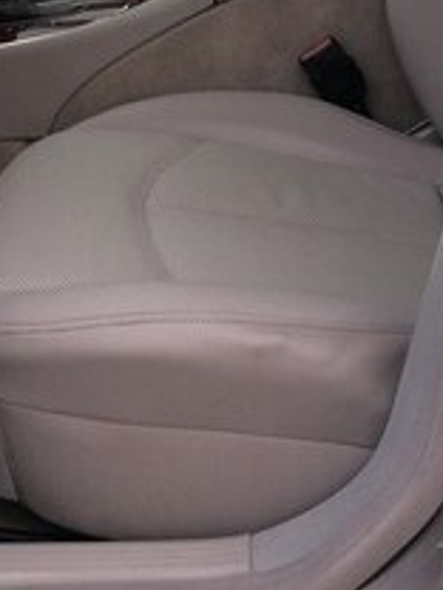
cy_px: -111
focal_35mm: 69
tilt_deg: -13.4
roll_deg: +8.3
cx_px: 80
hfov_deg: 21.0
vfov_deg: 25.4
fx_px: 1177
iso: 64
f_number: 2.2
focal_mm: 4.15
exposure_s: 1/100
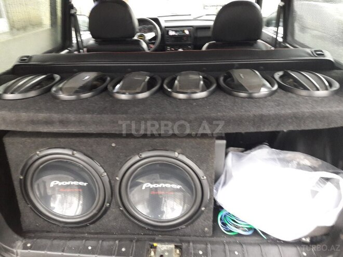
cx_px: 172
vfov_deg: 49.7
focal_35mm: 28
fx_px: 277
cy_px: 128
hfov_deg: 63.4
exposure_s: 1/17
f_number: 1.9
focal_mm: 3.7
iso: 200
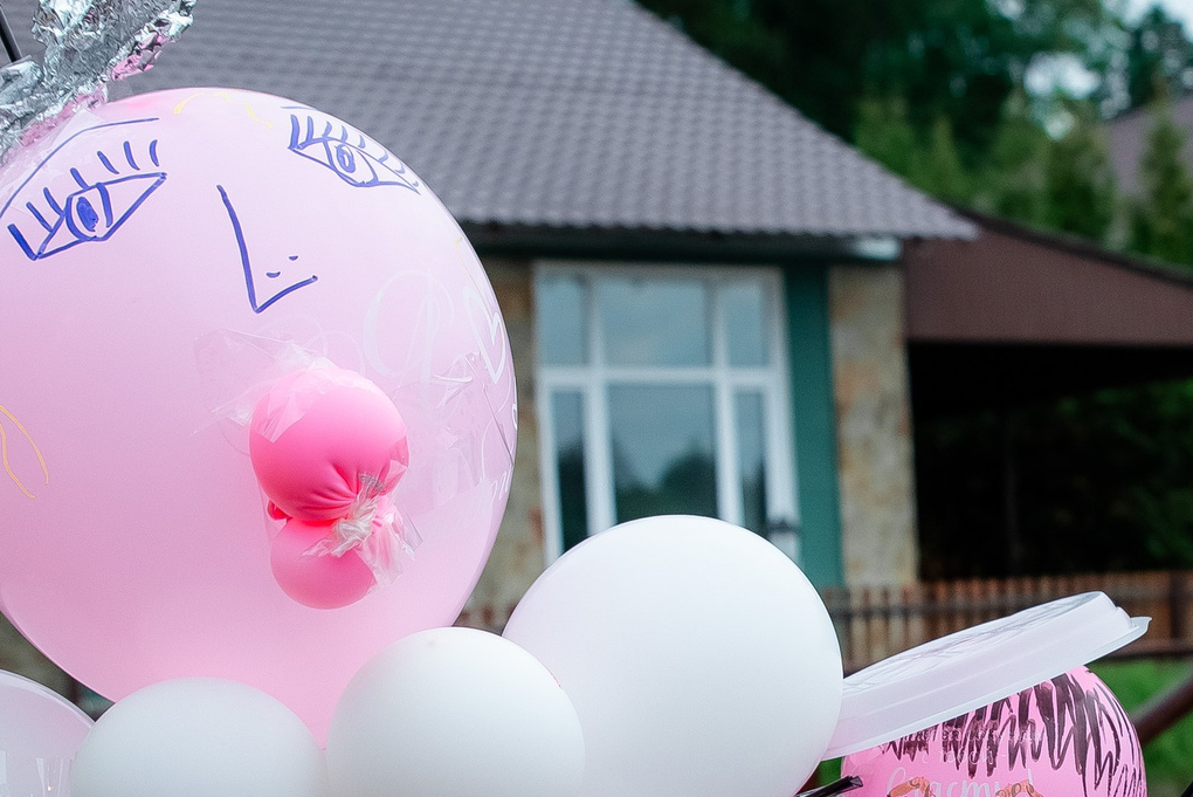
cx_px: 989
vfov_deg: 15.8
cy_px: 782
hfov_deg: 23.5
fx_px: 2818
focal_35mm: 85
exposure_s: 1/160
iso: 500
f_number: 3.5
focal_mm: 29
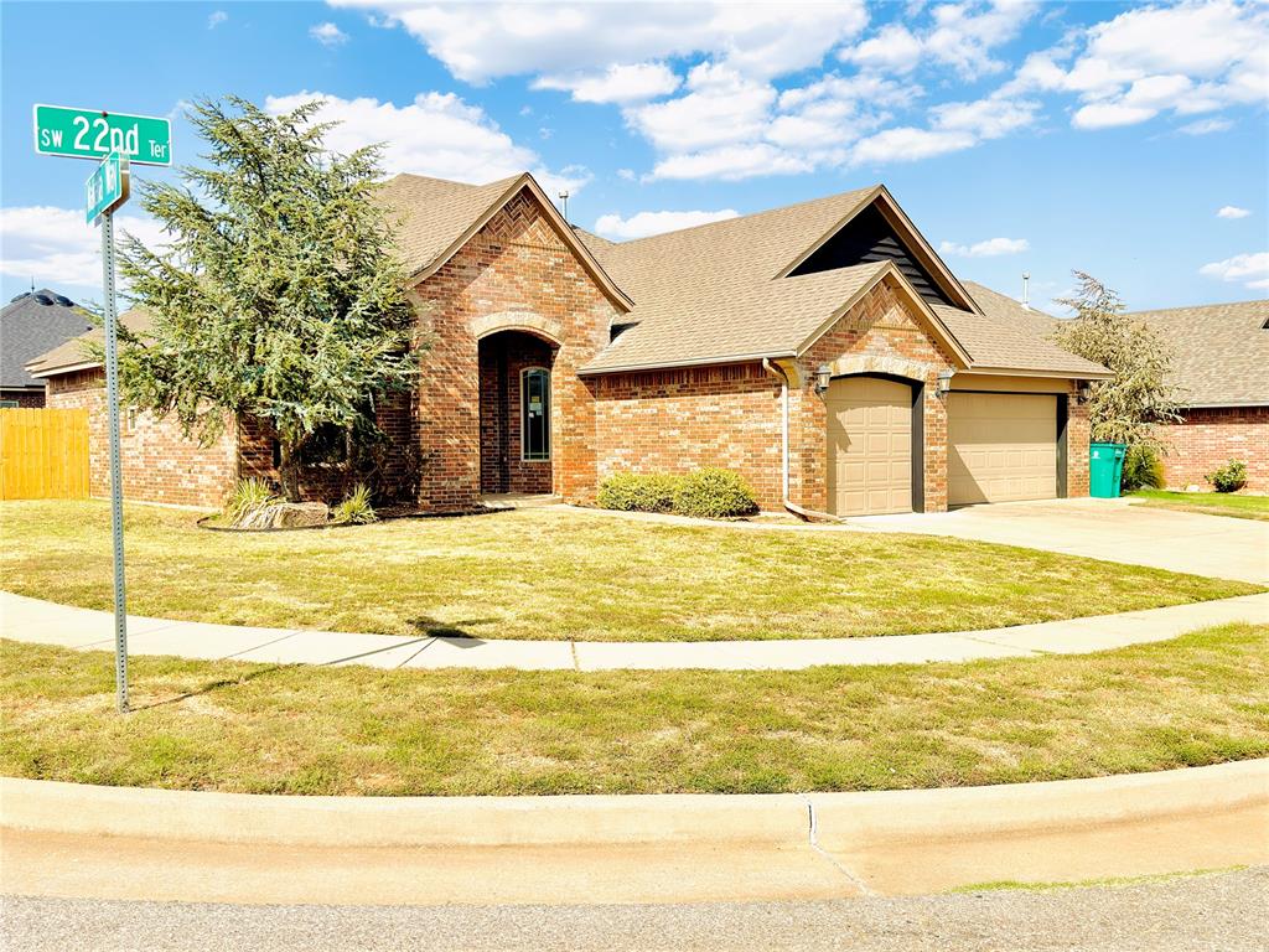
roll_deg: +0.9
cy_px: 476
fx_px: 880
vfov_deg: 56.8
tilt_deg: -1.0
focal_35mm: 24
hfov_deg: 71.6
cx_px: 634
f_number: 1.78
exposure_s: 1/3831
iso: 64
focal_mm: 6.76
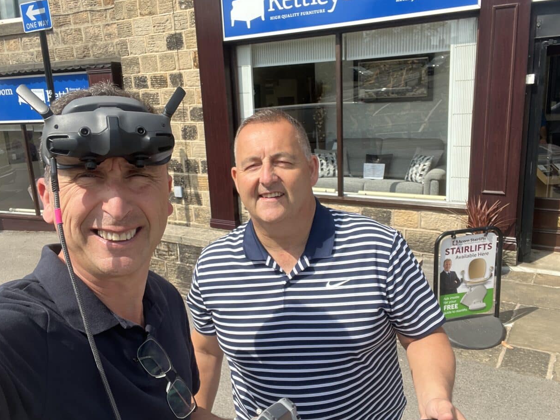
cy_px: 212
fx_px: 469
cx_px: 284
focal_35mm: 29
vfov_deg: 48.2
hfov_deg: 61.6
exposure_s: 1/636
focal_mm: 2.71
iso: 32
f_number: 2.2
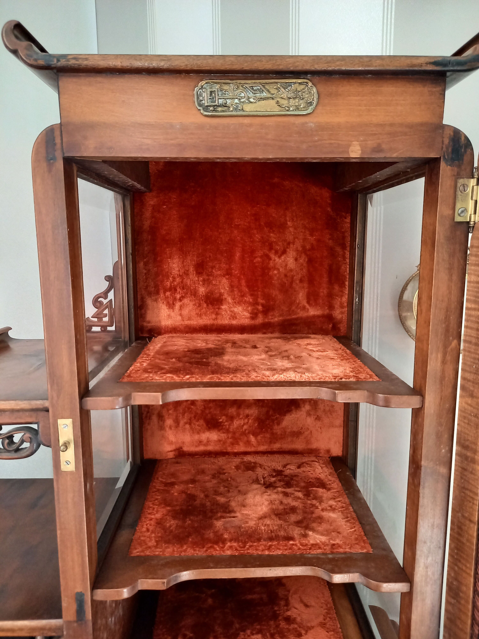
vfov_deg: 69.4
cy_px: 320
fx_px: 461
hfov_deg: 54.9
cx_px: 240
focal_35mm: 25
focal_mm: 4.65
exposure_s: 1/33
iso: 500
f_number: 1.8
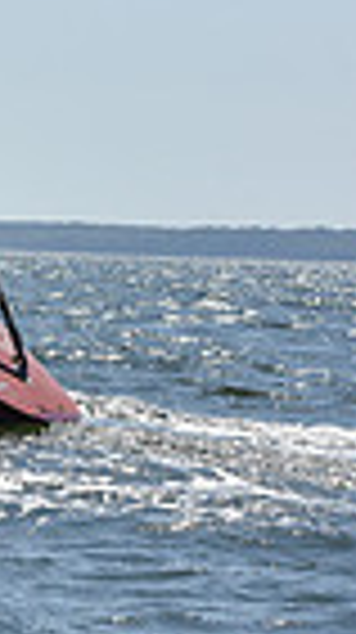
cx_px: -937
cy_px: -101
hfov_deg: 3.8
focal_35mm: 302
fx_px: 5083
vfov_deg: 7.1
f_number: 8
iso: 250
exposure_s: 1/1250
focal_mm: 70
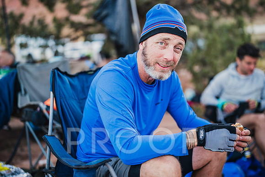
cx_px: 132
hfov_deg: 39.6
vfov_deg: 27.0
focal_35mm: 50
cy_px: 88
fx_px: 368
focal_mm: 50
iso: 100
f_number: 1.4
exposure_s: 1/250
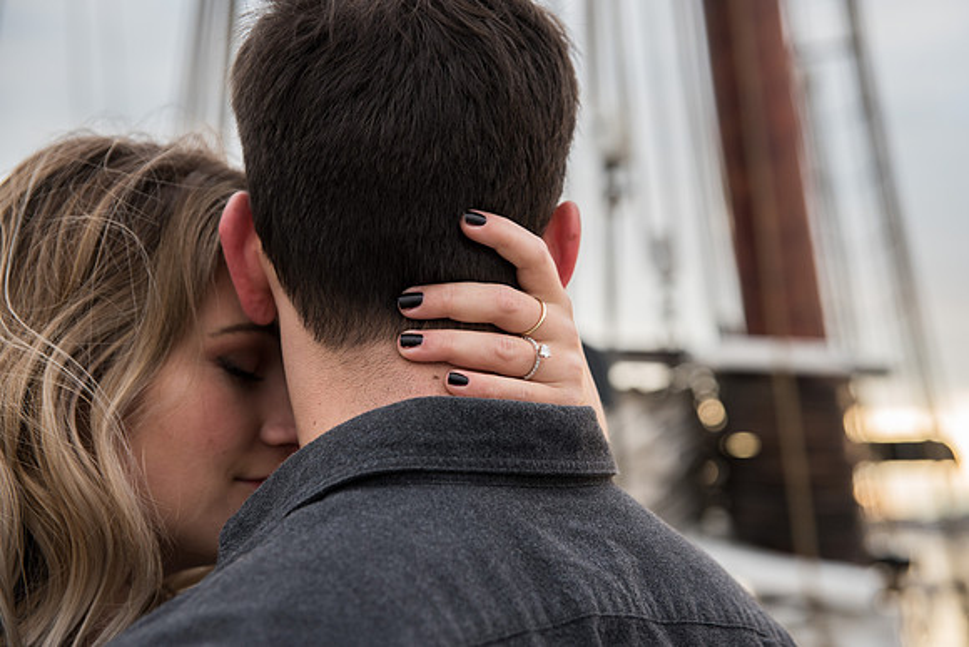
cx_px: 517
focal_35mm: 69
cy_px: 301
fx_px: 1869
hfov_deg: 29.1
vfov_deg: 19.6
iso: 250
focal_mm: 65
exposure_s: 1/125
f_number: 2.8
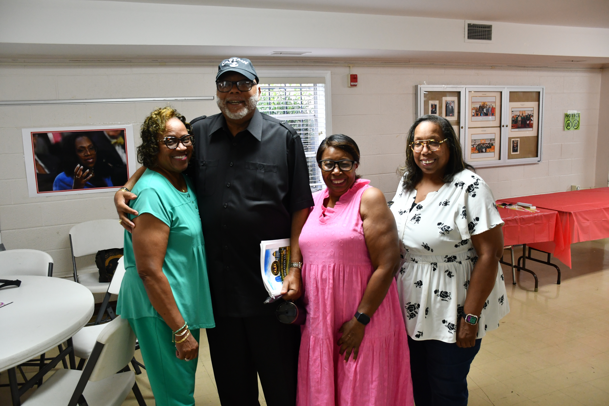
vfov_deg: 43.6
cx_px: 304
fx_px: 507
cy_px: 203
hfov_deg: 61.9
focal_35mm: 30
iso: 1100
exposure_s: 1/125
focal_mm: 20
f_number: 3.5
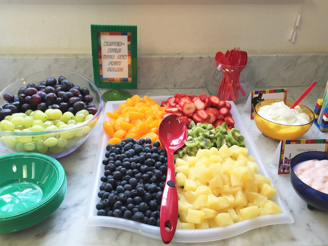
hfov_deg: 61.7
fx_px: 275
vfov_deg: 48.2
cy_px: 123
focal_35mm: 29
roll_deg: -0.5
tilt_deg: -33.3
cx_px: 164
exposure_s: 1/30
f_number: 2.2
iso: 64
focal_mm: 4.15
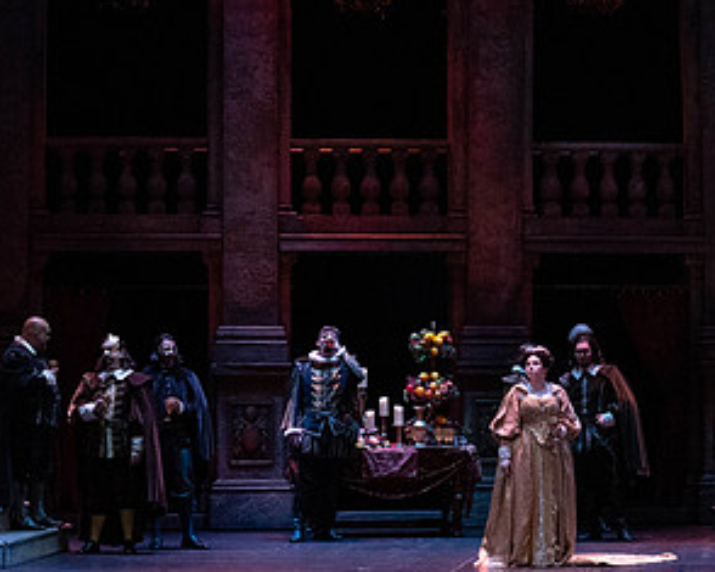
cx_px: 644
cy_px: 168
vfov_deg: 11.5
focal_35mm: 134
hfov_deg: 14.2
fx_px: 2835
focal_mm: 70
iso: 5000
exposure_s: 1/250
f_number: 8
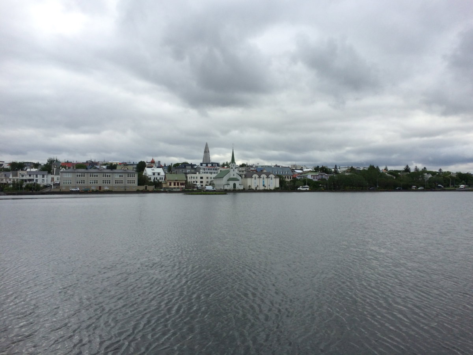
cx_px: 236
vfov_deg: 48.2
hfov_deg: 61.7
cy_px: 178
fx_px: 396
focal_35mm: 29
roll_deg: +1.8
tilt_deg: -0.5
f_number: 2.2
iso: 32
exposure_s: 1/1786
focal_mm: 4.15
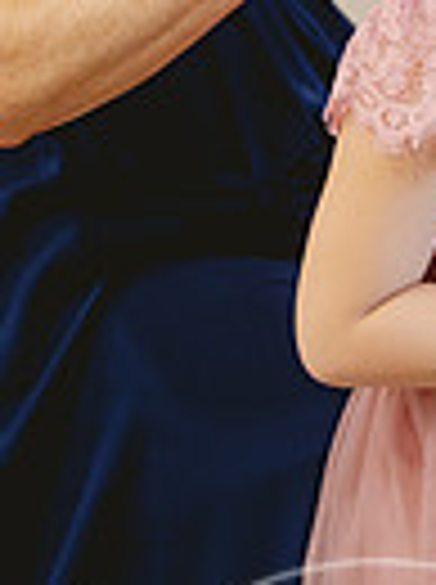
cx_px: 456
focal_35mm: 210
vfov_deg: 9.3
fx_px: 3538
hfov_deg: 7.0
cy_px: -176
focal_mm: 63
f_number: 2.8
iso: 1600
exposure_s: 1/250
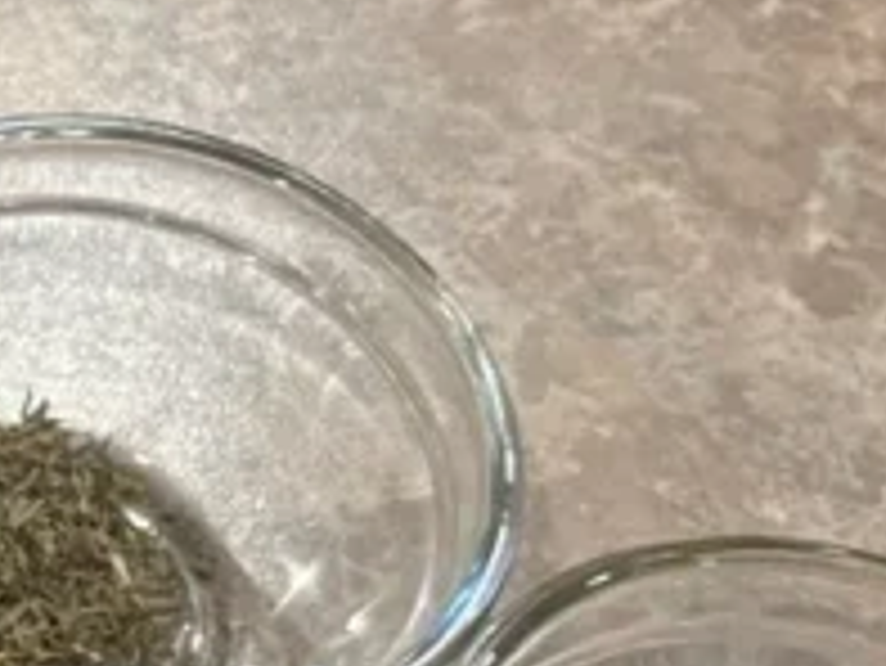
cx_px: -787
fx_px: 3457
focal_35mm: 135
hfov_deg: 13.0
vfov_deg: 11.0
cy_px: 396
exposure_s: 1/60
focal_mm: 5.96
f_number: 1.6
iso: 160
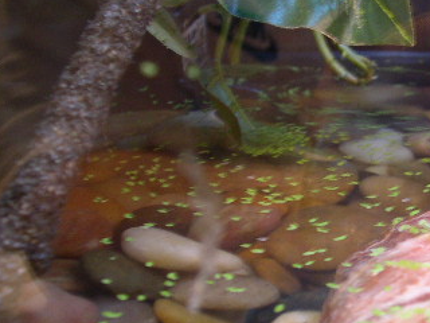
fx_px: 1043
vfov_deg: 17.6
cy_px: 187
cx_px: 379
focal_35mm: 84
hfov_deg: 22.8
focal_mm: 9
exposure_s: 1/4.7
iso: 161
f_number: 2.9
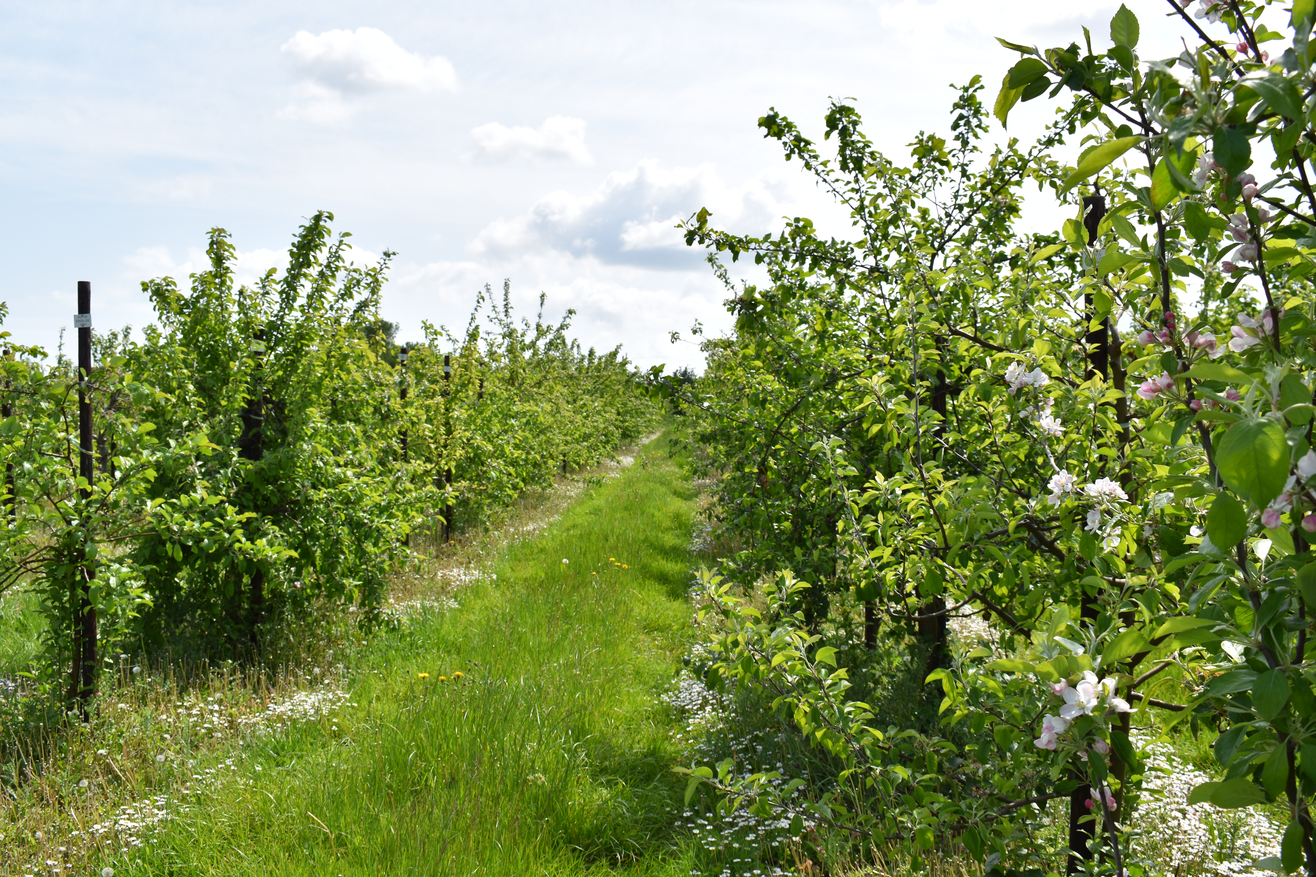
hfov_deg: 55.1
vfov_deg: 38.4
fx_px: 1261
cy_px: 438
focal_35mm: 34
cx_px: 658
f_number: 8
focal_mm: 23
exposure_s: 1/250
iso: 100
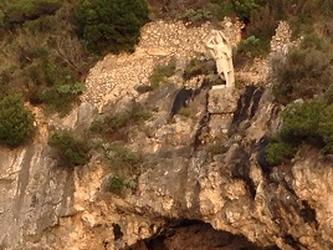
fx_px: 1780
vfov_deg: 7.9
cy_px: 320
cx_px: 290
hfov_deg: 10.6
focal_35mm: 185
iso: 50
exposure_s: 1/181
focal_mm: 4.12
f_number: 2.4
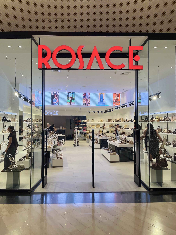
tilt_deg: +1.1
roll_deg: +0.1
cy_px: 118
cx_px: 88
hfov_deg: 53.1
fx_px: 176
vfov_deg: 67.3
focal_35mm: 26
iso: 50
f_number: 1.6
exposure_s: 1/577
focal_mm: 5.1
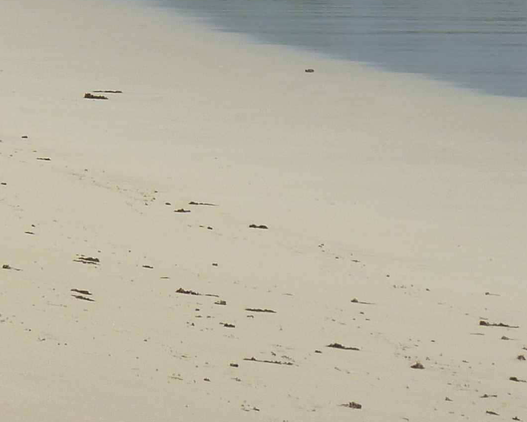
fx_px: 7894
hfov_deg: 3.8
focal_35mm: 506
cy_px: -240
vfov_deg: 3.1
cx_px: -48
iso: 80
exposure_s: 1/500
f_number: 5.6
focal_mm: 22.5
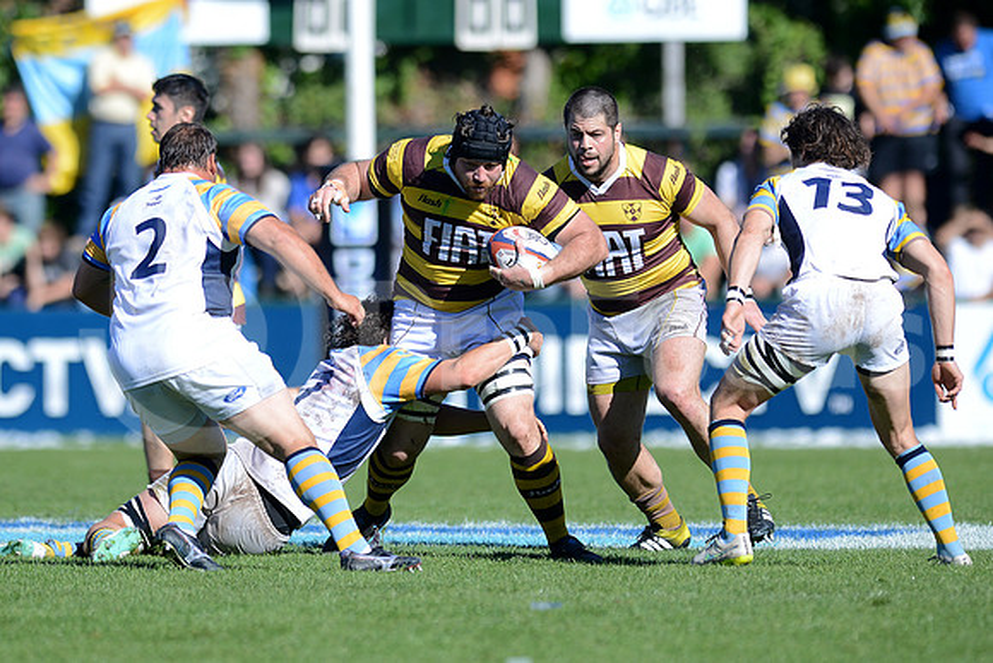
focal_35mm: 420
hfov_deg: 4.9
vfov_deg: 3.3
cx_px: 496
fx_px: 11587
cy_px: 332
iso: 200
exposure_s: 1/1250
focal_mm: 420
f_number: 4
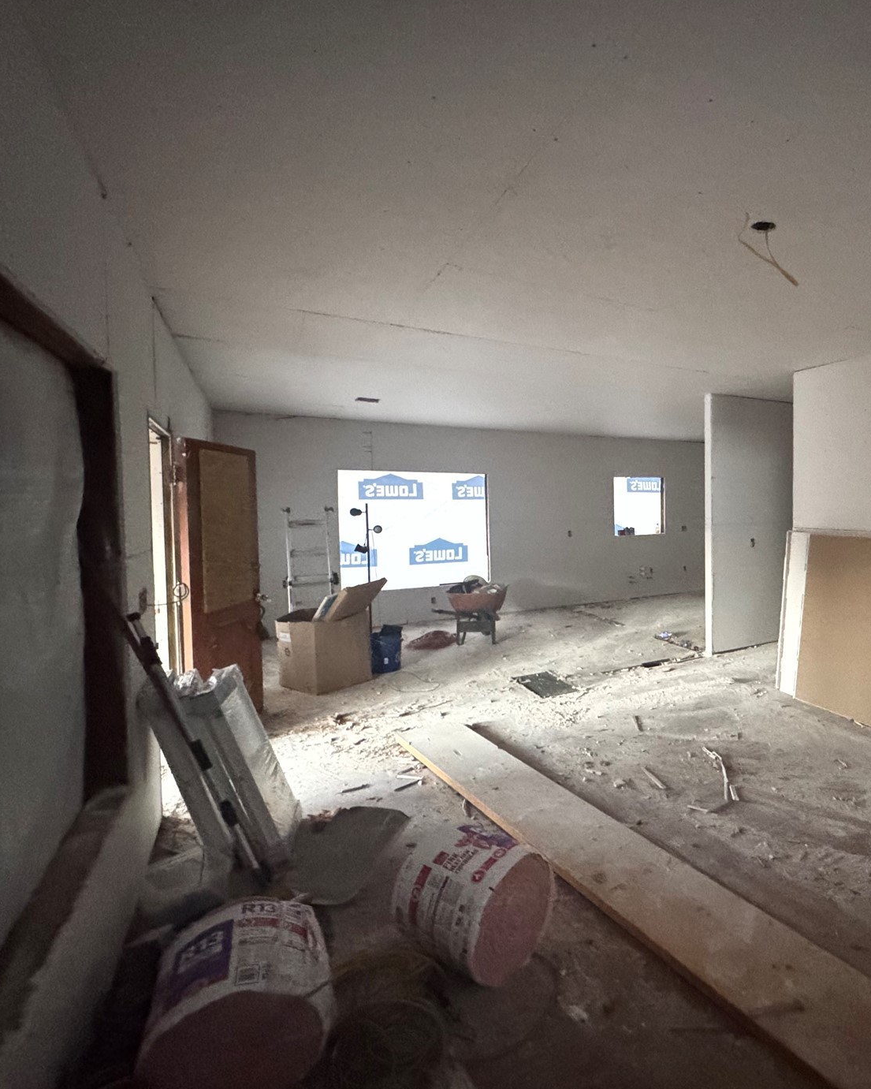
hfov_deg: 65.4
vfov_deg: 83.3
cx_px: 679
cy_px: 533
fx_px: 612
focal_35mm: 19
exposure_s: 1/15
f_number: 2.2
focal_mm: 2.22
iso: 3200
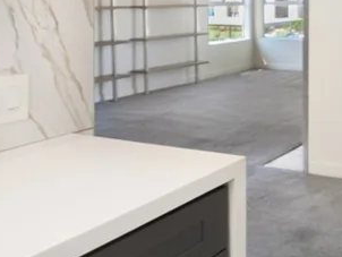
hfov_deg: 33.2
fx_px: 438
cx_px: 428
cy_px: 15
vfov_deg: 30.9
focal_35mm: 44
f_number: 2.8
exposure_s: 1/13
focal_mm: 11
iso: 100
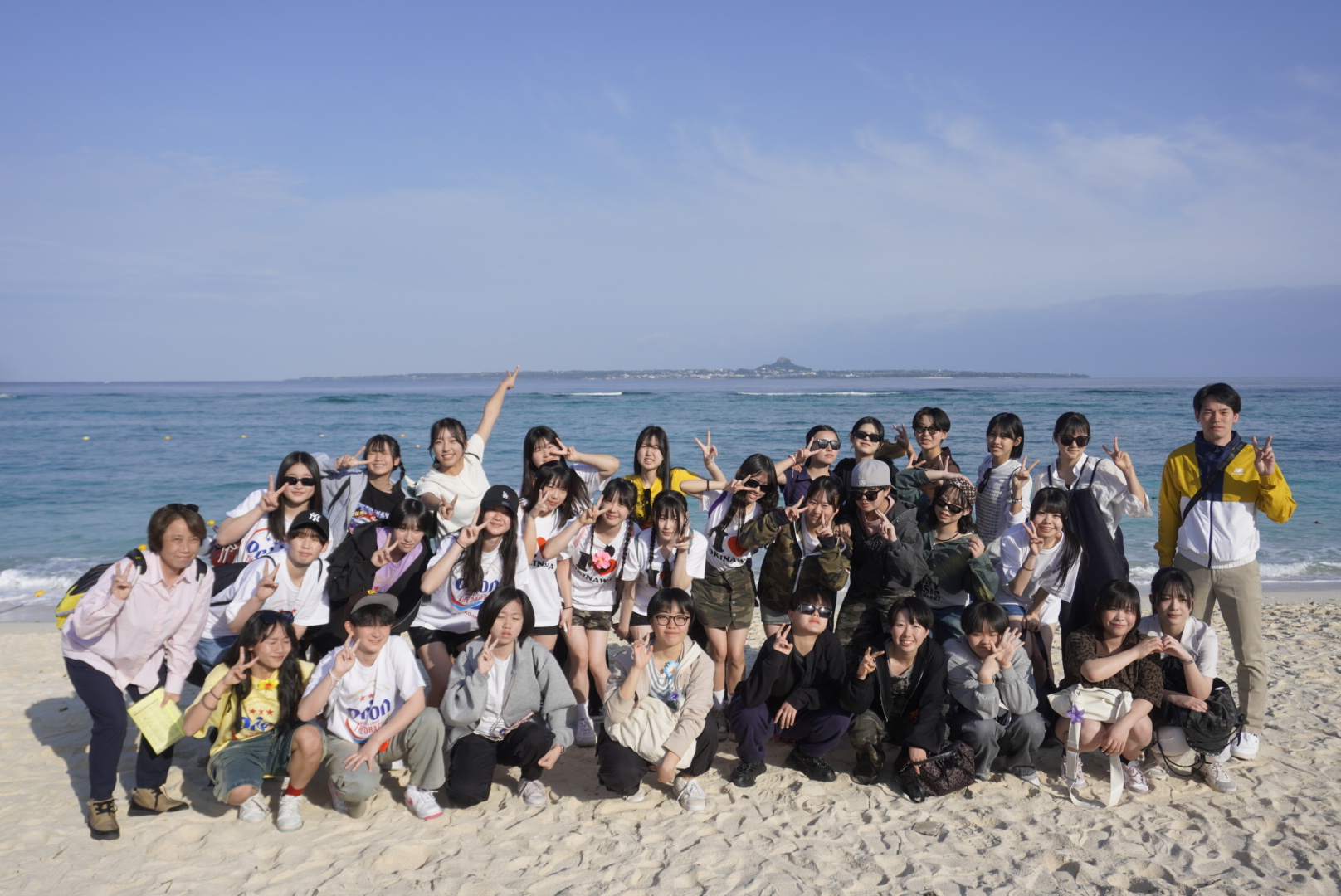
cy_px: 448
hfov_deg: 61.9
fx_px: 1118
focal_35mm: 30
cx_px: 670
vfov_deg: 43.7
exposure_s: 1/1000
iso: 100
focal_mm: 20
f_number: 4.5
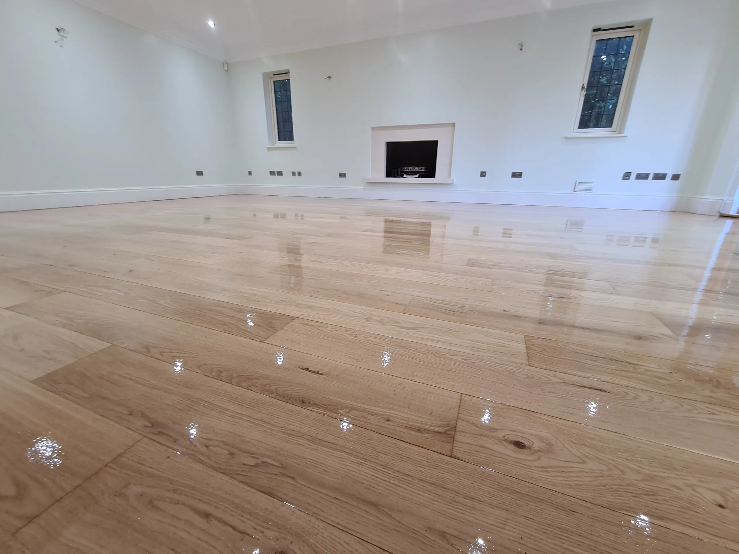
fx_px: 278
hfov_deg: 106.2
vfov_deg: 89.9
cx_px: 370
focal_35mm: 13
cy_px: 277
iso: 320
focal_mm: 2.2
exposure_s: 1/50
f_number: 2.2
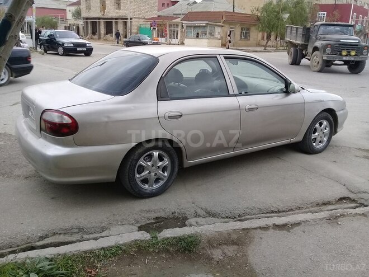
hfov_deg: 58.4
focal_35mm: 31
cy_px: 138
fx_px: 330
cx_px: 184
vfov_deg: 45.4
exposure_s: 1/114
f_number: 2.2
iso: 50
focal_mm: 3.3
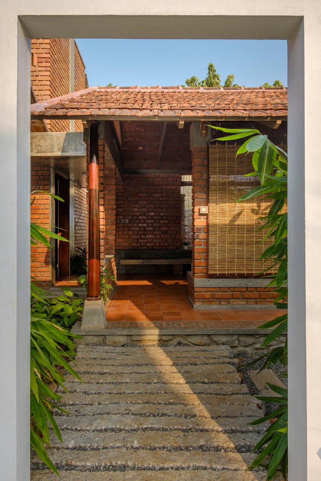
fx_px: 321
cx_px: 160
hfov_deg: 53.1
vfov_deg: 73.7
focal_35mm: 24
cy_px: 240
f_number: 5.6
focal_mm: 16
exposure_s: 1/500
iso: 100
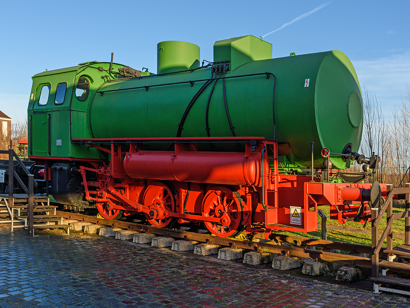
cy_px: 152
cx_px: 201
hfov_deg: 55.3
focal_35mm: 33
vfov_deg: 43.0
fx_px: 391
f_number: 7.1
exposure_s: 1/640
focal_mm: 20
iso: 200
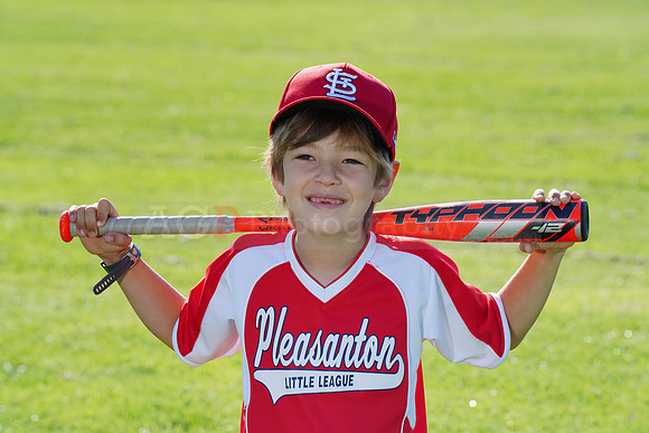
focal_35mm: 197
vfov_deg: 7.0
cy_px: 216
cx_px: 324
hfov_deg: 10.4
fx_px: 3552
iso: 200
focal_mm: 197
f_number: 10
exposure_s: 1/200
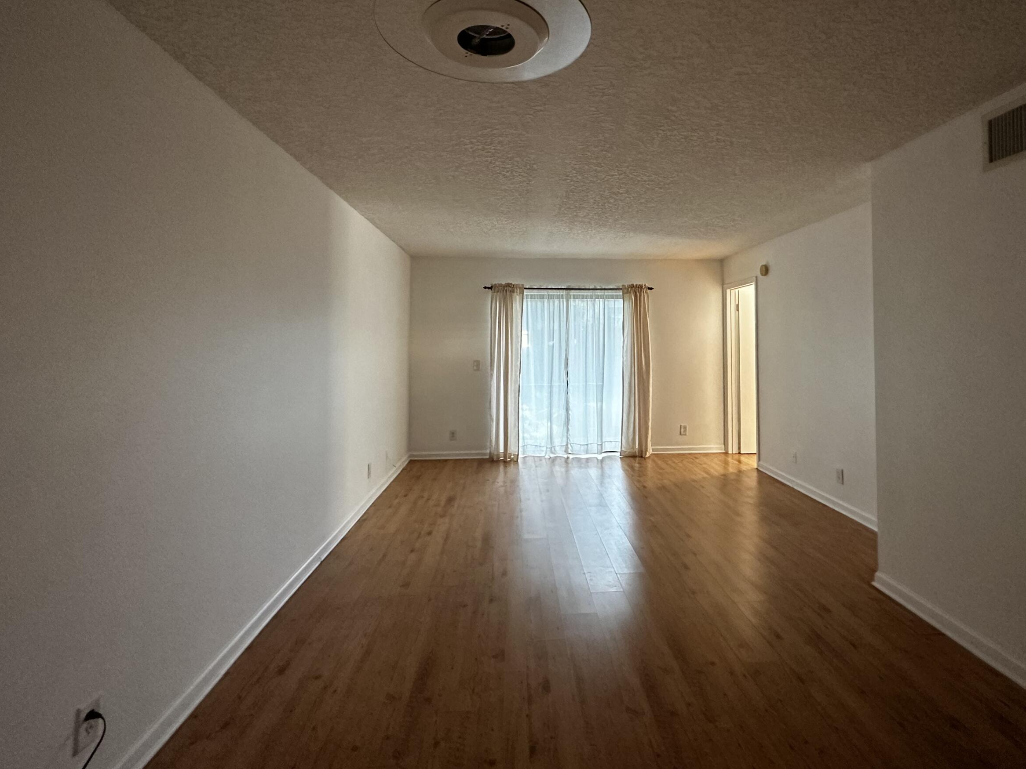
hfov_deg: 87.5
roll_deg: +0.2
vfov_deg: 71.2
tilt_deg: +1.3
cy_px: 325
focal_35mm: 18
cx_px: 560
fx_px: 534
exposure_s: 1/60
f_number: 2.2
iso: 400
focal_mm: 2.22
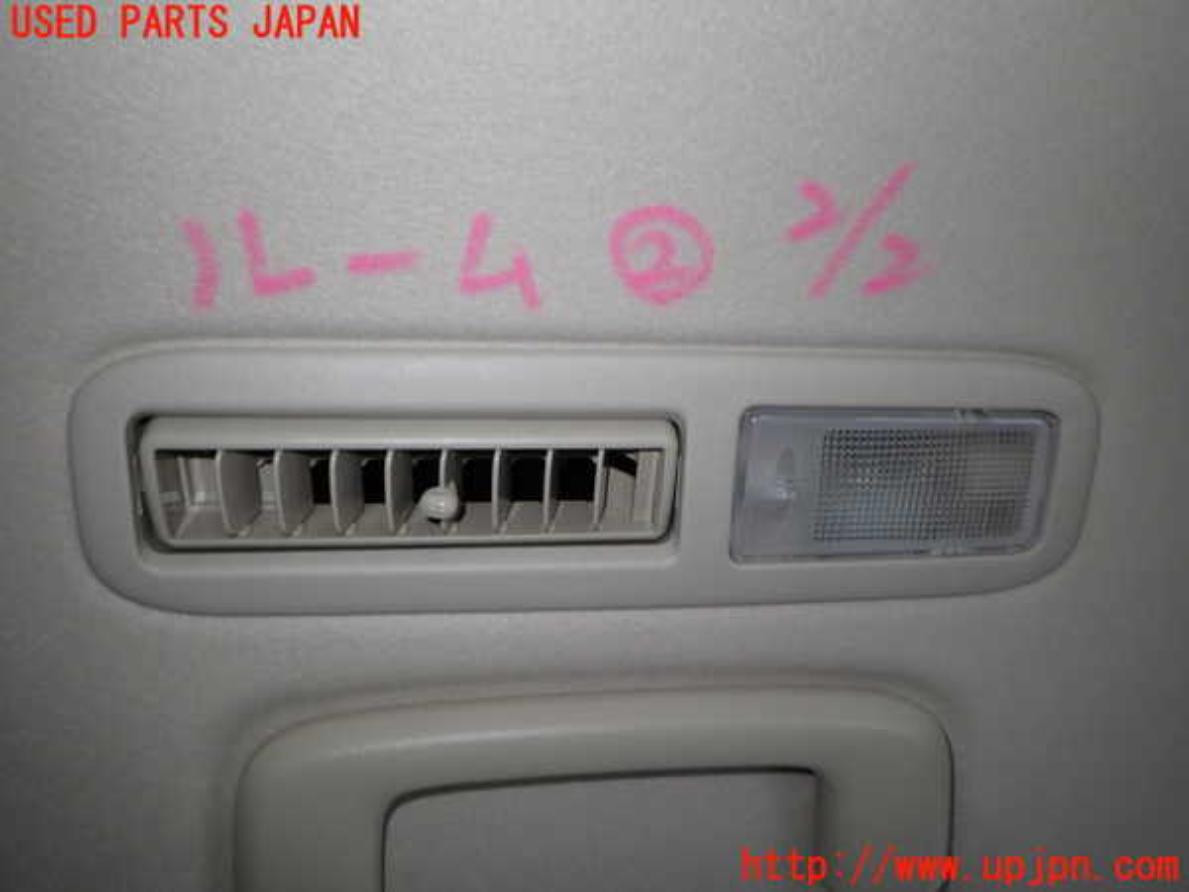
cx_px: 594
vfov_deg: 54.9
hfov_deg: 69.4
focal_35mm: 25
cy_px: 446
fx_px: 859
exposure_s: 1/40
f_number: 2
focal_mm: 4.5
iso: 200
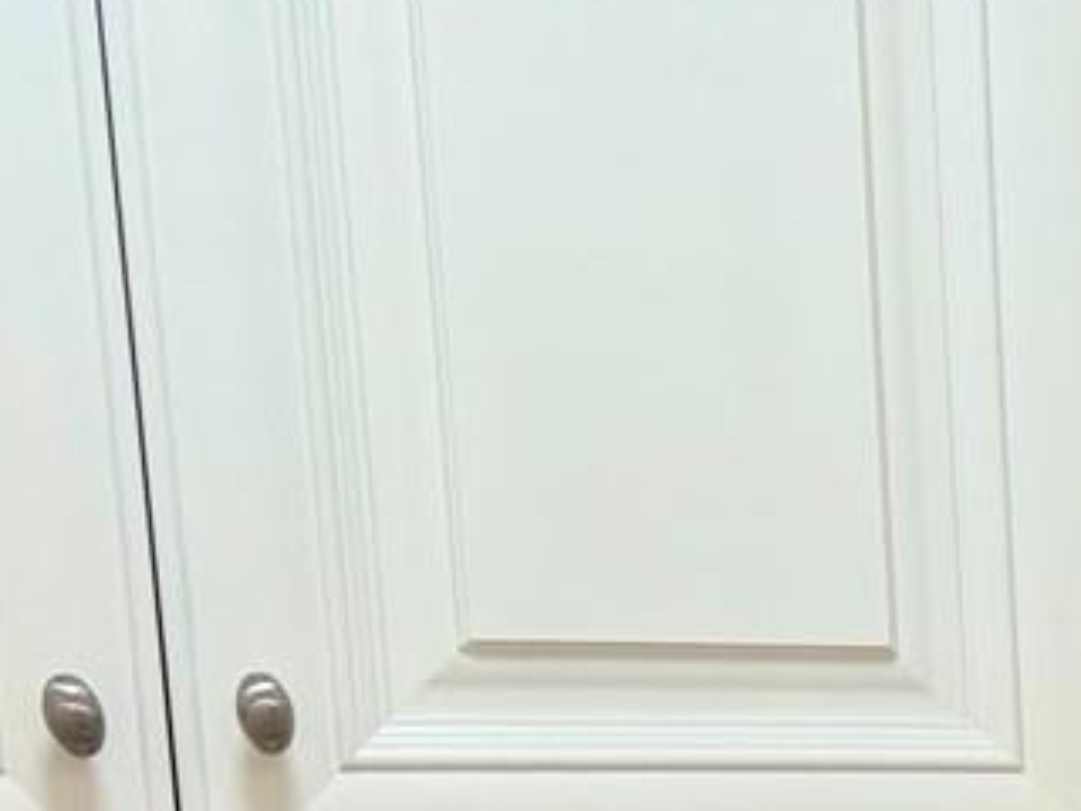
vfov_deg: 11.4
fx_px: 3747
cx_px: 2101
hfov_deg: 14.1
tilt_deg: -13.7
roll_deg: -0.6
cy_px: 1517
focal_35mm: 120
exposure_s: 1/120
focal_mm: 6.76
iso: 125
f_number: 1.78
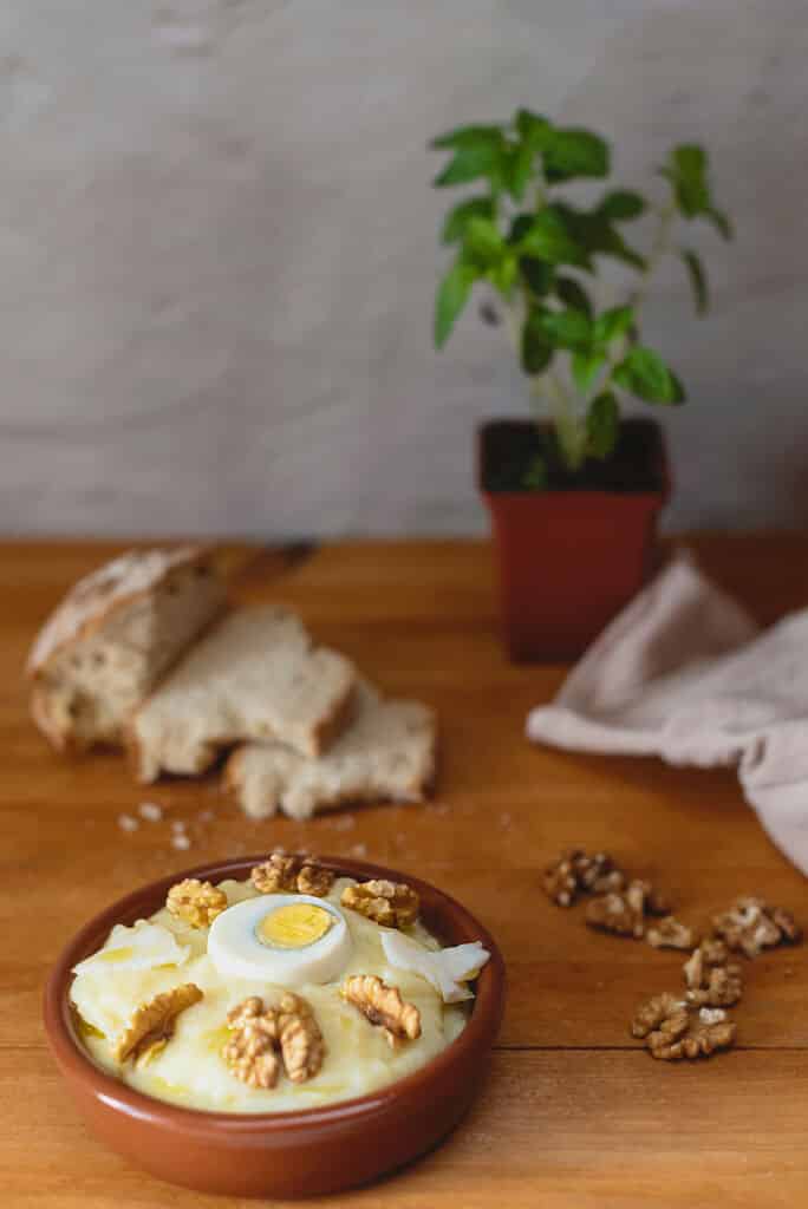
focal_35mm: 50
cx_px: 404
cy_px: 604
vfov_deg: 39.6
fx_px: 1681
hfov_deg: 27.0
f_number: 2.8
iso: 100
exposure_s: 1/50
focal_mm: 50
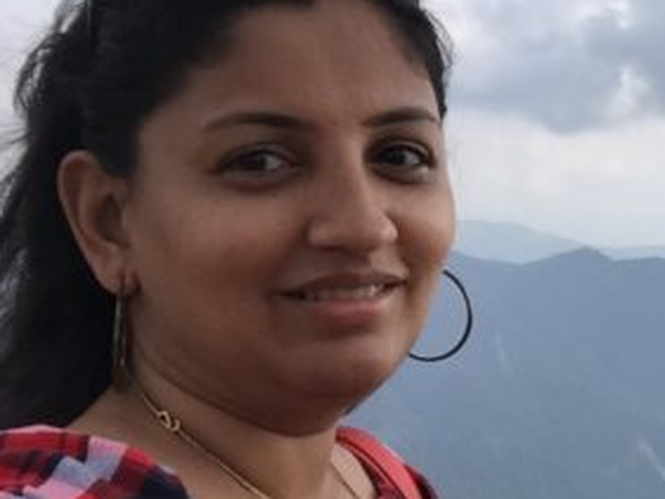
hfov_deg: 27.8
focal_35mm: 65
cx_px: 691
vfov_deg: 22.6
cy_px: 309
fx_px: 1249
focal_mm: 2.65
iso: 32
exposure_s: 1/936
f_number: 2.2
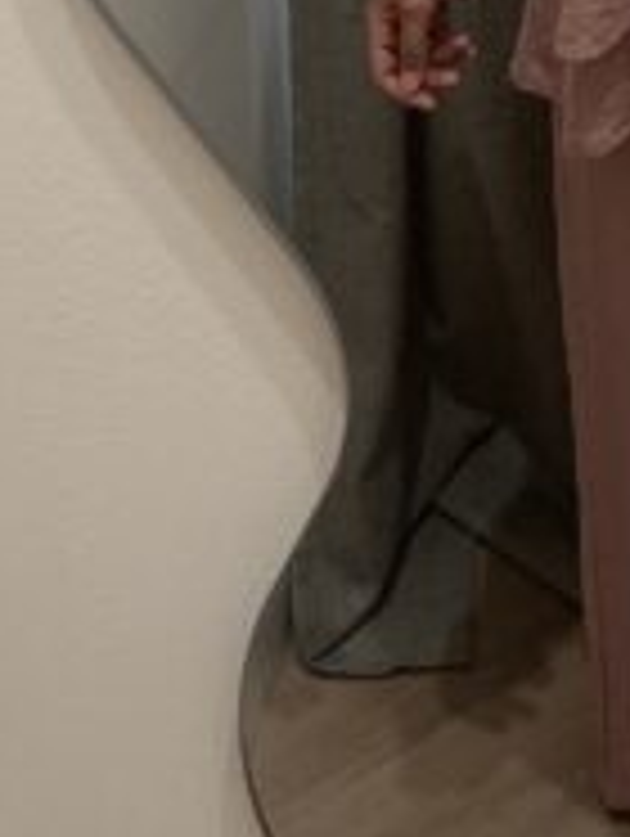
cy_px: -394
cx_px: 608
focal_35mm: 86
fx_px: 2082
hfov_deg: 16.9
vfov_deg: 19.9
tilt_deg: -17.4
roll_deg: +1.9
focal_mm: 6.86
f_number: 1.78
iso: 400
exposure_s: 1/60
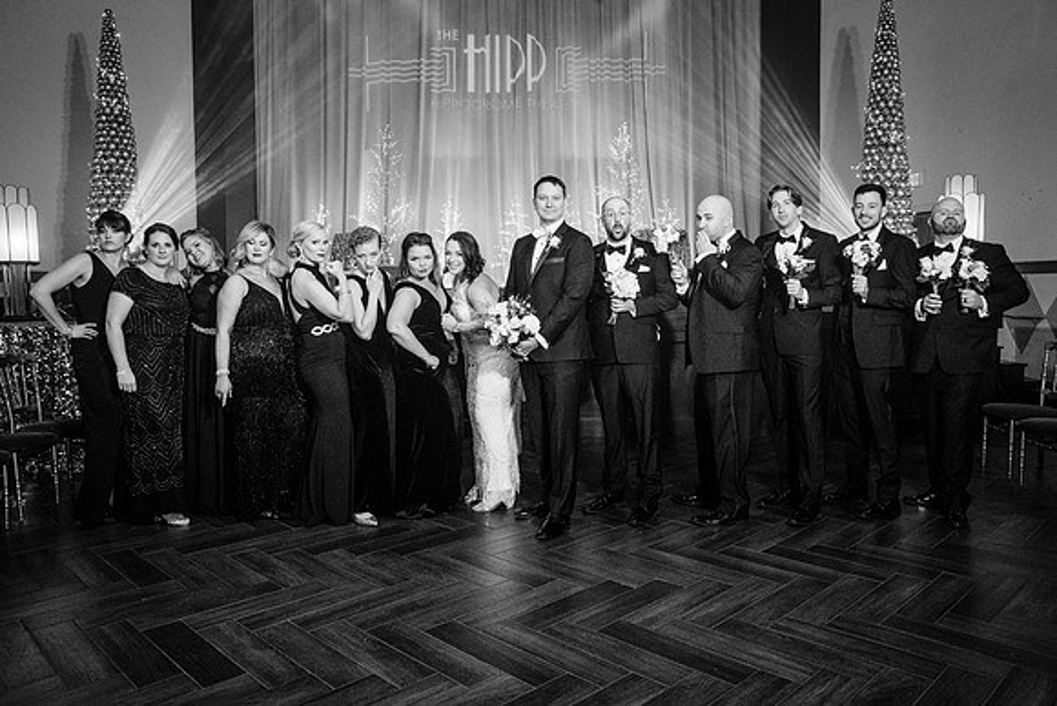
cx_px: 528
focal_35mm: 26
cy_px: 353
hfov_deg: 69.3
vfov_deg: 49.5
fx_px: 764
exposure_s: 1/100
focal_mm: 26
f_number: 5.6
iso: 4000
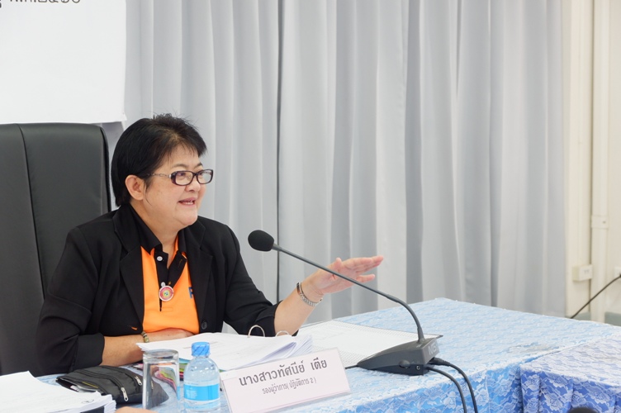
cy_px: 206
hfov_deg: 27.0
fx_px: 1293
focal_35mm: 75
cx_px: 310
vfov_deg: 18.1
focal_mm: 50
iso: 800
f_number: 5.6
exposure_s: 1/30
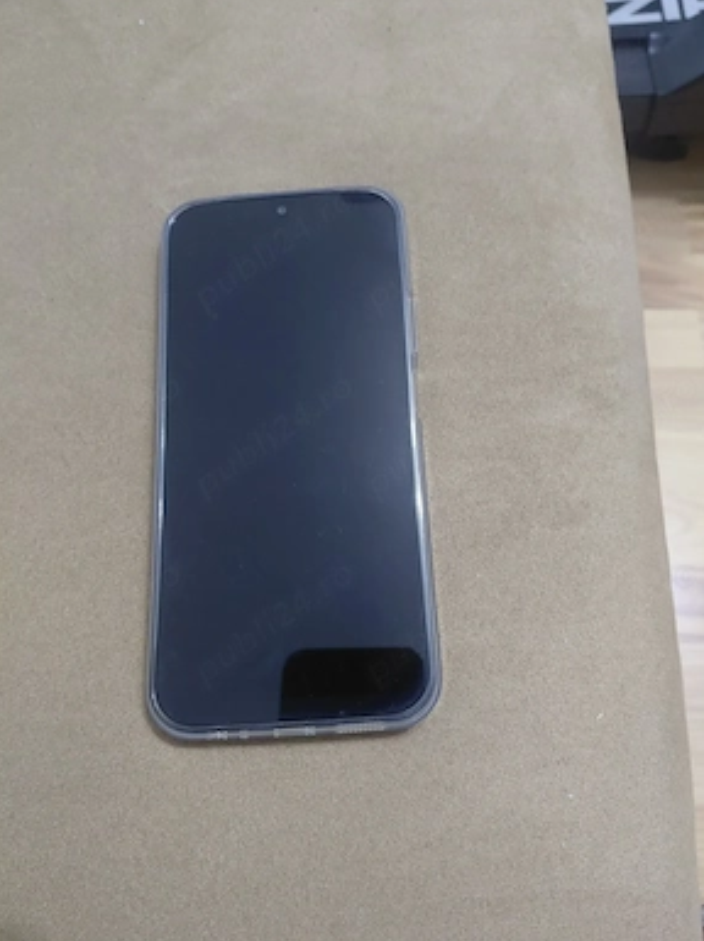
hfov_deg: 53.0
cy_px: 477
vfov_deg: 67.3
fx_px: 706
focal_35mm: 26
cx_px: 359
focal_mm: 4.69
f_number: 1.8
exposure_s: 1/25
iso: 500
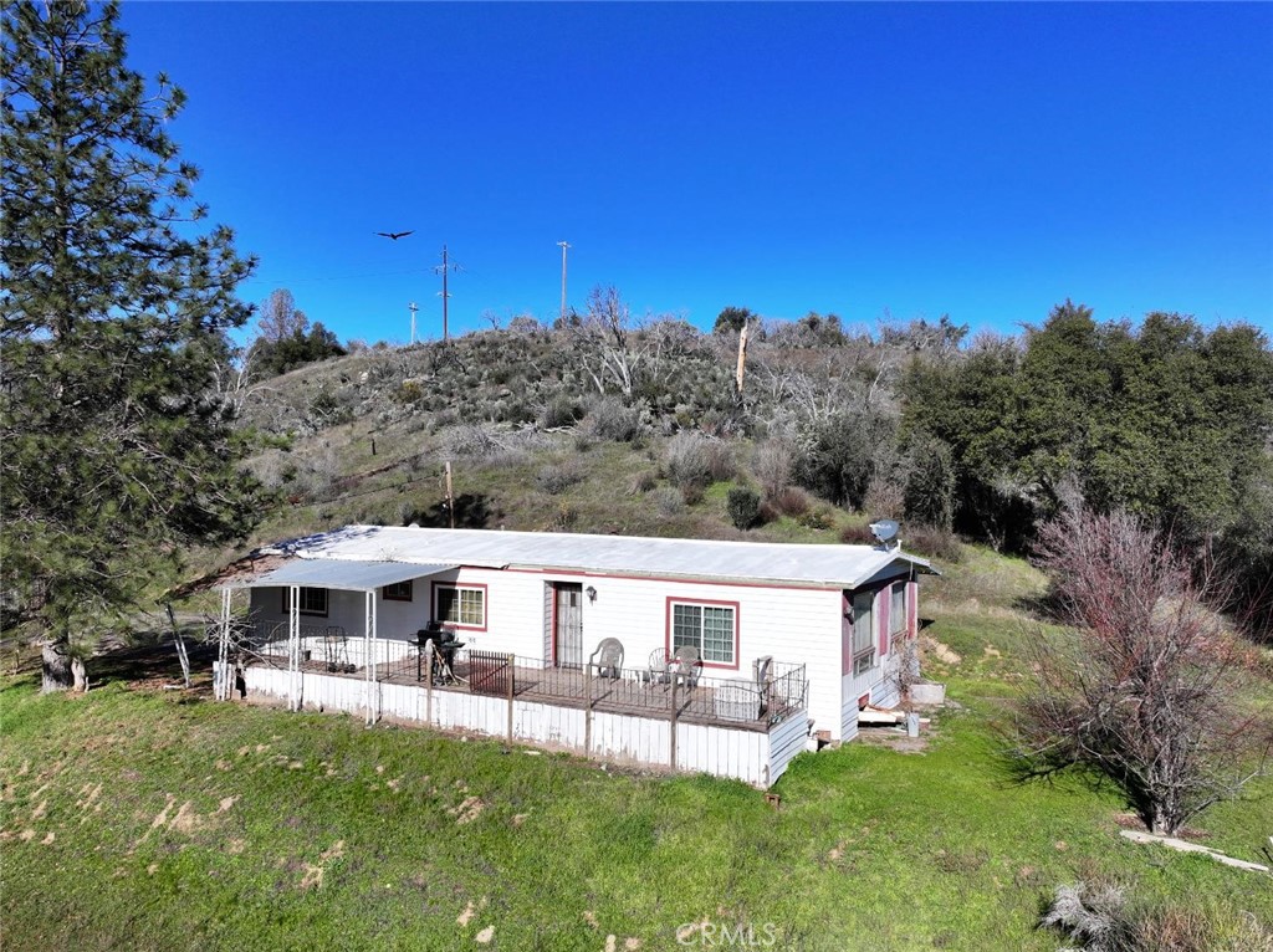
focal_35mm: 24
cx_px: 636
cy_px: 476
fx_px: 882
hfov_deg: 71.6
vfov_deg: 56.7
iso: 160
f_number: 2.8
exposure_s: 1/3200
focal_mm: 12.29
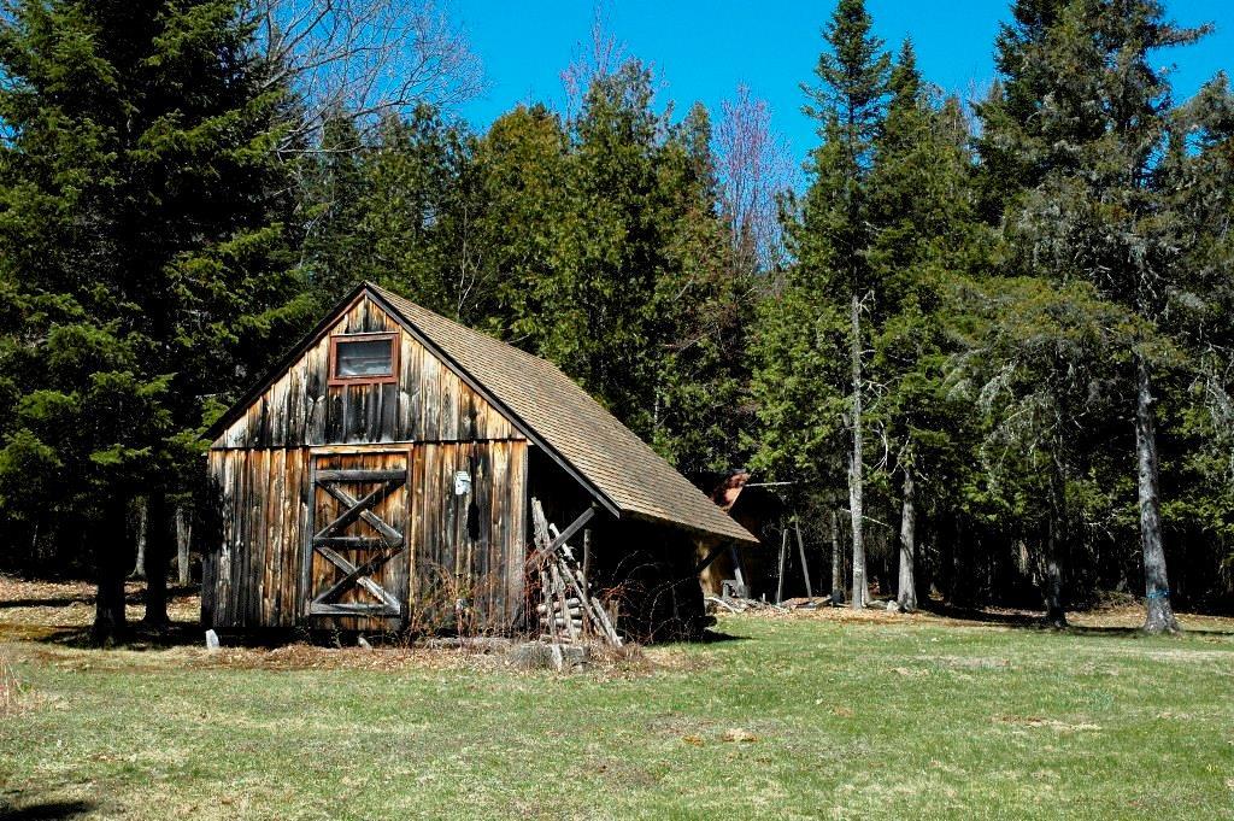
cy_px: 410
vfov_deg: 26.4
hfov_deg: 38.9
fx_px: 1747
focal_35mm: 51
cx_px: 617
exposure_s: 1/400
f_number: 11
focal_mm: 34
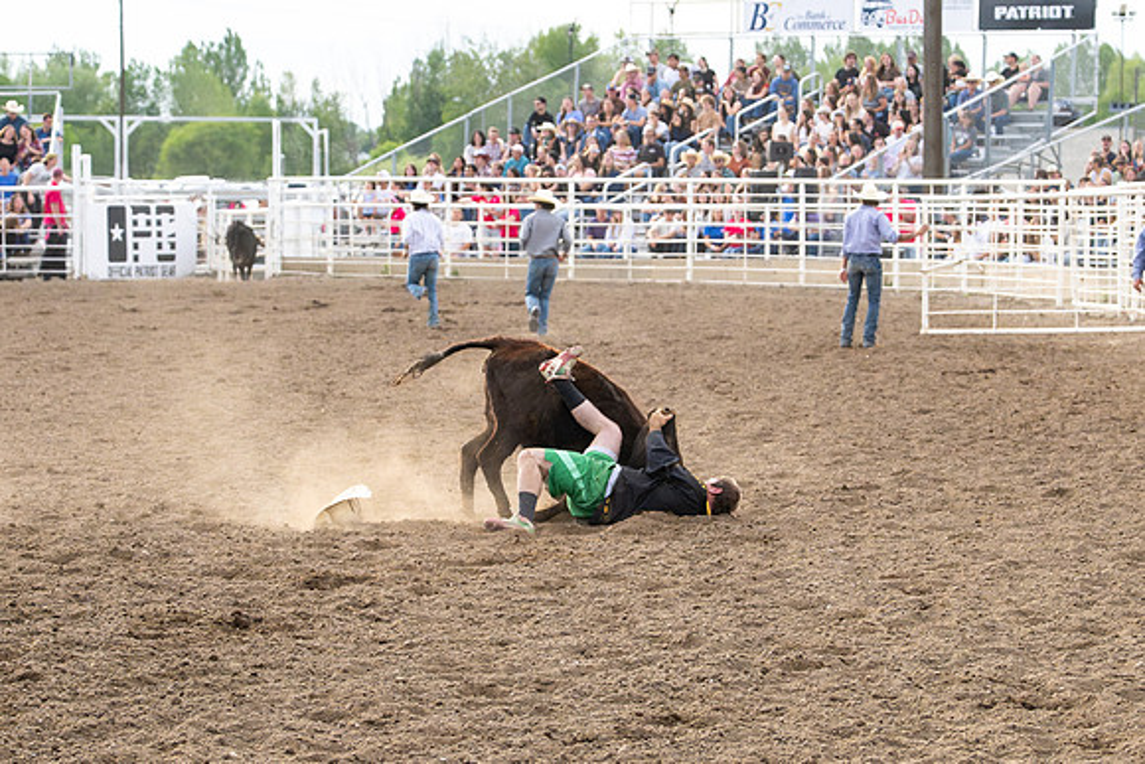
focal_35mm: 169
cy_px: 449
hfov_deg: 12.1
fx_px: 5386
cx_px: 593
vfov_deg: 8.1
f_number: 3.5
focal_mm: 70
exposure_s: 1/6400
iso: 1250
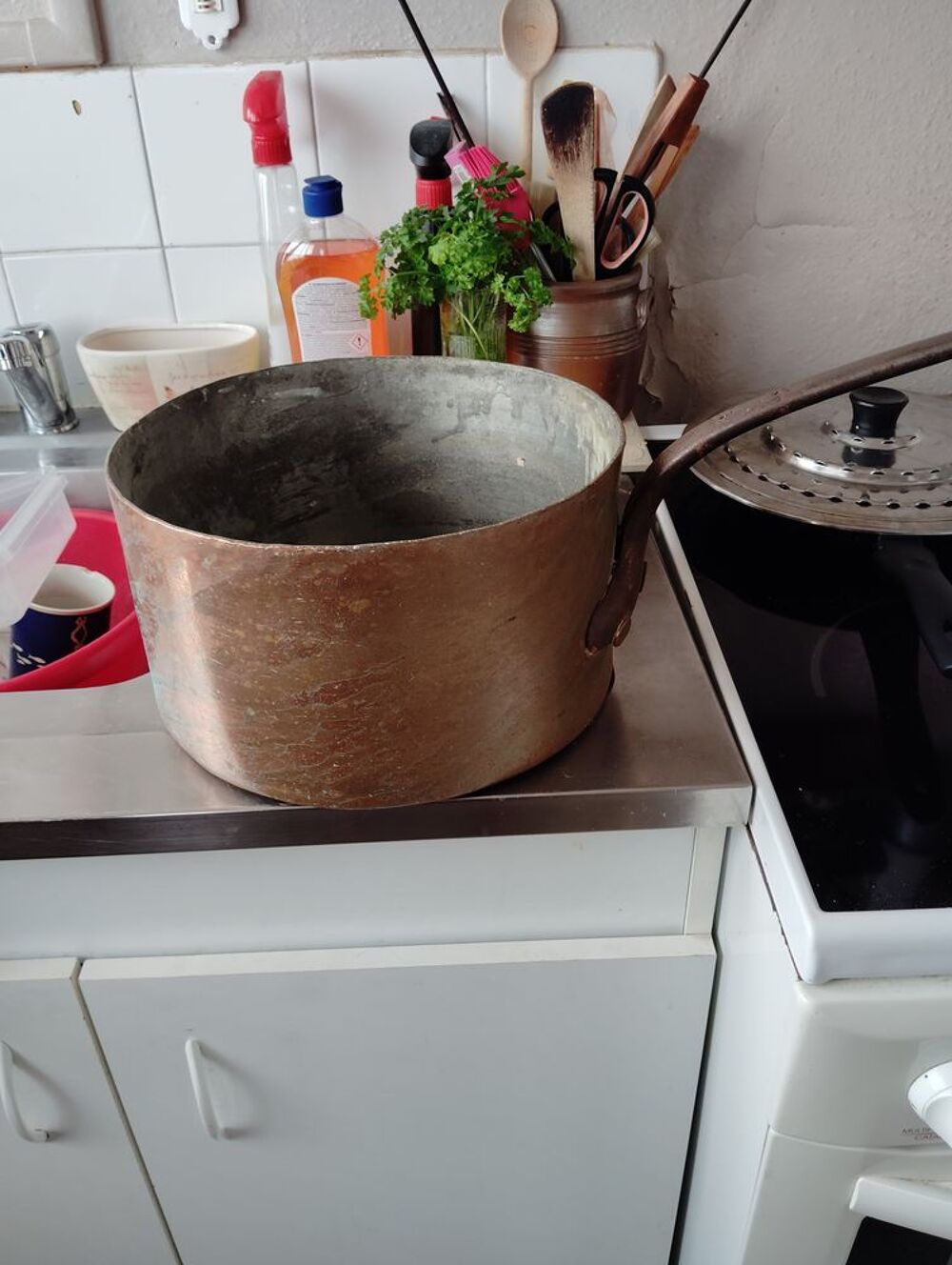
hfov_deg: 49.9
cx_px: 476
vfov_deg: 63.4
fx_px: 1024
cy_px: 632
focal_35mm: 28
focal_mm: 4.22
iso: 519
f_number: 1.8
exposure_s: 1/100
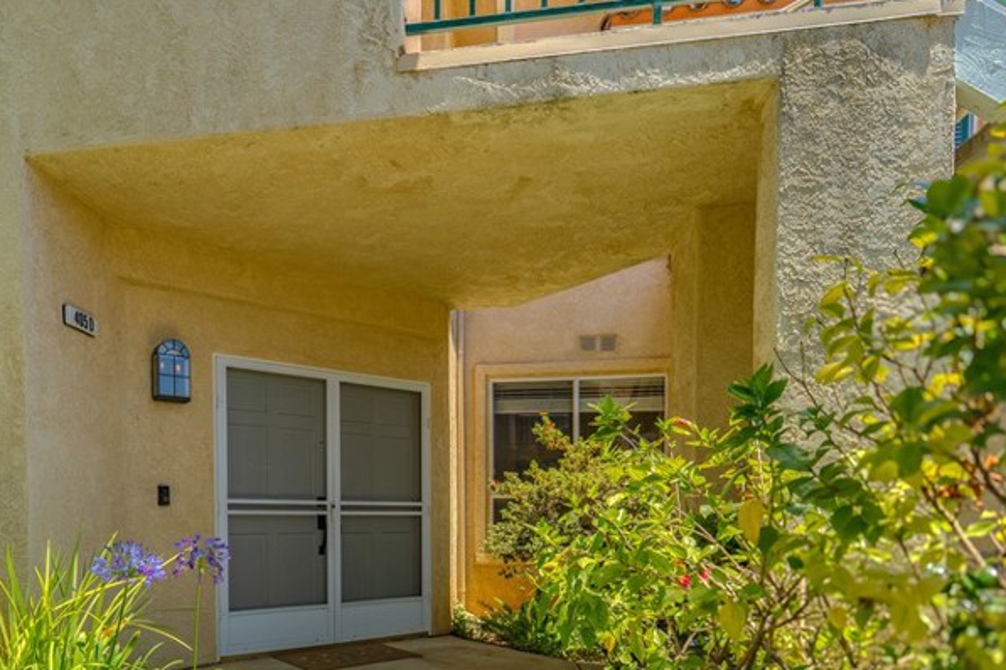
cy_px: 545
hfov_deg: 72.9
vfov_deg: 49.7
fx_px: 671
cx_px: 396
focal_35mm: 24
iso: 100
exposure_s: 1/250
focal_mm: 14
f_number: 6.3
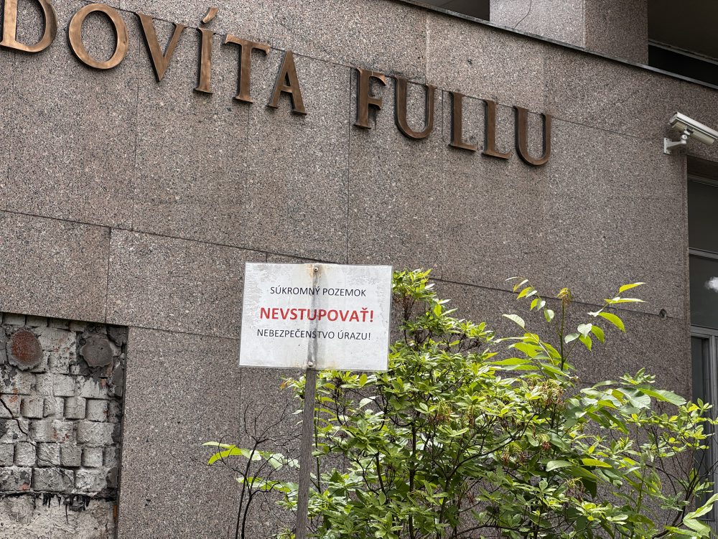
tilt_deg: +12.0
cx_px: 359
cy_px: 270
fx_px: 1598
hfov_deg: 25.3
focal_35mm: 77
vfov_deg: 19.2
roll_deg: -0.9
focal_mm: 9
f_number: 2.8
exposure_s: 1/275
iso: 25
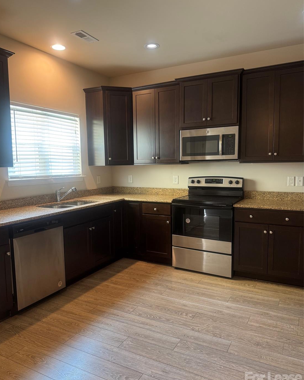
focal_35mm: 26
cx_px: 146
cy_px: 191
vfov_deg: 66.0
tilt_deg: -6.7
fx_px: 292
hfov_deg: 54.9
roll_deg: +1.0
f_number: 1.78
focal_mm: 6.76
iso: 160
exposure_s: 1/60
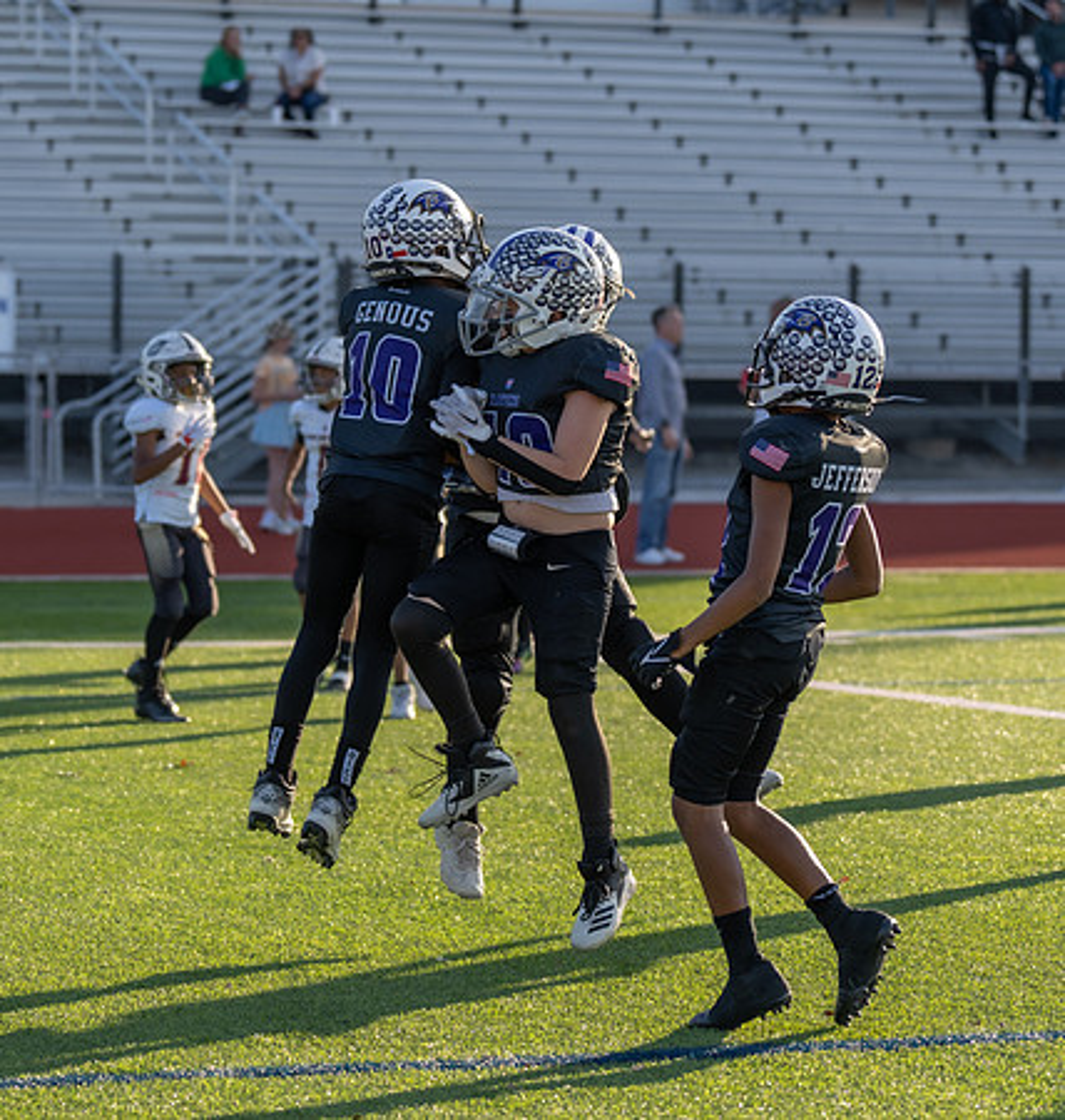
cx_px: 426
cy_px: 568
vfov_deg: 12.8
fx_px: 4978
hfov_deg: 12.2
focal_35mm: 139
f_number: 2.8
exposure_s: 1/1000
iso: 100
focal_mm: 77
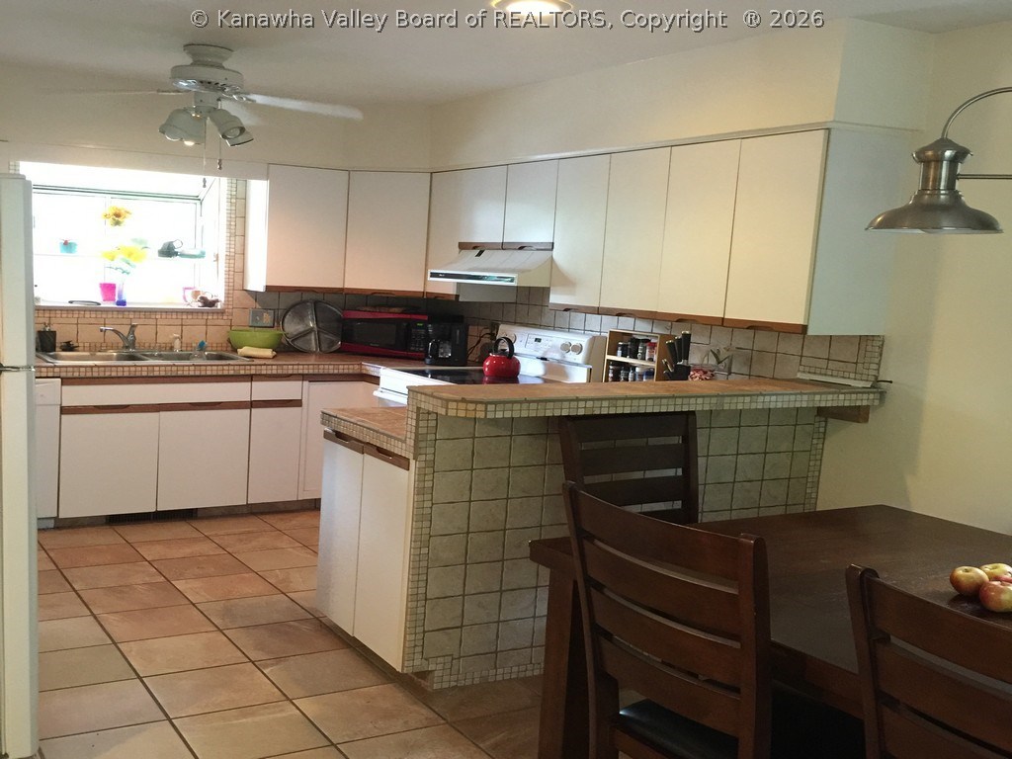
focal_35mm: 39
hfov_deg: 47.9
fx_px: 1140
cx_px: 506
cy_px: 380
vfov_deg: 36.8
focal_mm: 4.15
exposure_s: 1/10
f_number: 2.2
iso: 125
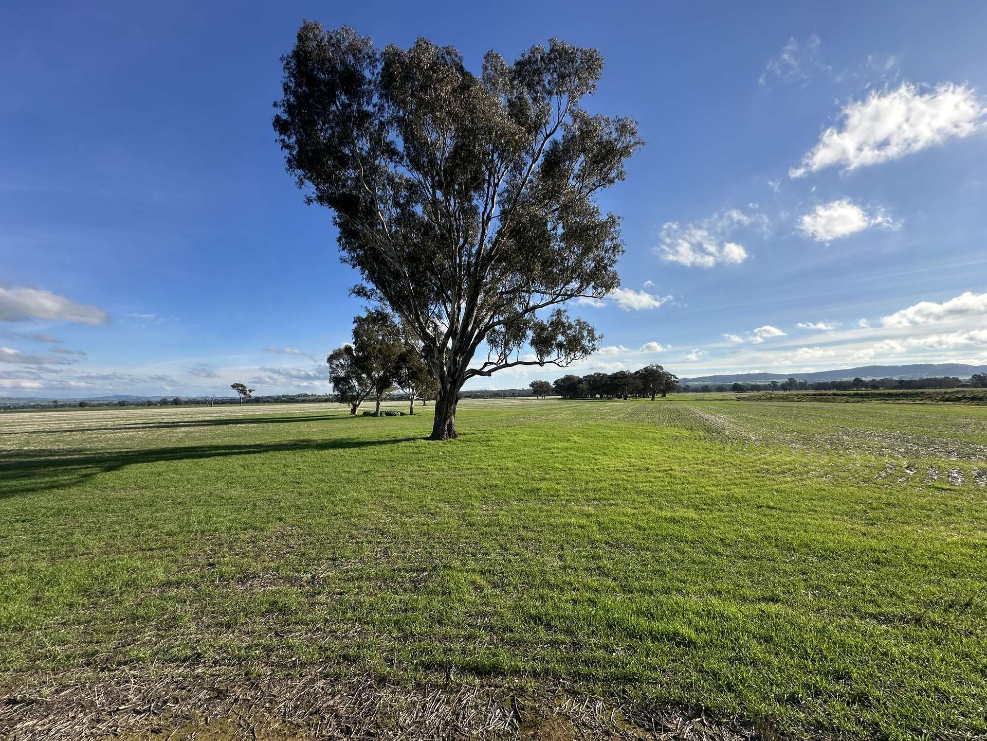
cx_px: 494
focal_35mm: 14
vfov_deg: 85.7
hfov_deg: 102.1
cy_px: 370
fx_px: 399
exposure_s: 1/2053
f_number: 2.2
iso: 50
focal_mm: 2.22
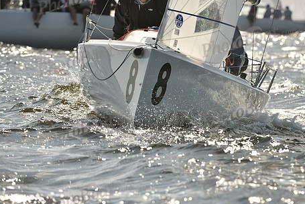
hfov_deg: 5.2
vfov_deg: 3.5
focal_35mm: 395
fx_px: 3349
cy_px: 84
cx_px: 168
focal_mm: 310
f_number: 6.3
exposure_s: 1/2000
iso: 250
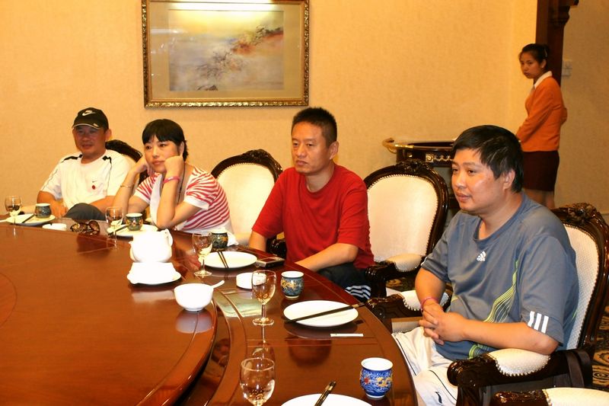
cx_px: 304
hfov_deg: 46.4
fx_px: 710
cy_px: 203
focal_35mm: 42
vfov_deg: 31.9
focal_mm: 28
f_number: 5.6
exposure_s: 1/80
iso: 1600
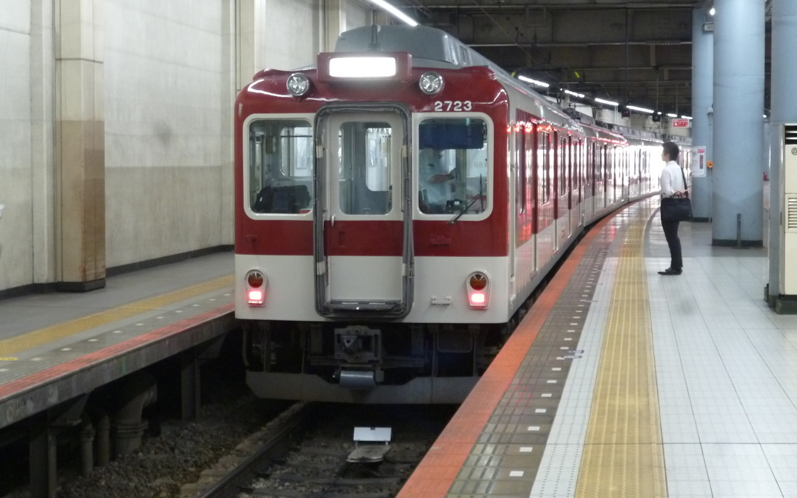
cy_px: 210
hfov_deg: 30.6
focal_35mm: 67
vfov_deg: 19.4
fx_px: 1456
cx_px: 399
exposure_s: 1/8
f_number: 4.7
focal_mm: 11.2
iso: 400
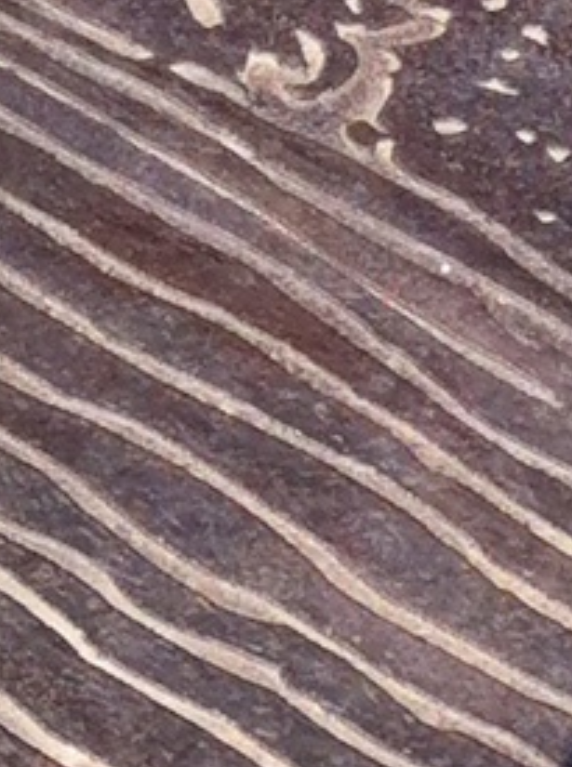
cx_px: -1253
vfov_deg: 7.6
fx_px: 5773
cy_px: 533
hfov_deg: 5.3
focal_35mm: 261
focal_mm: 3.85
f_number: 2.8
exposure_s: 1/686
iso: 80
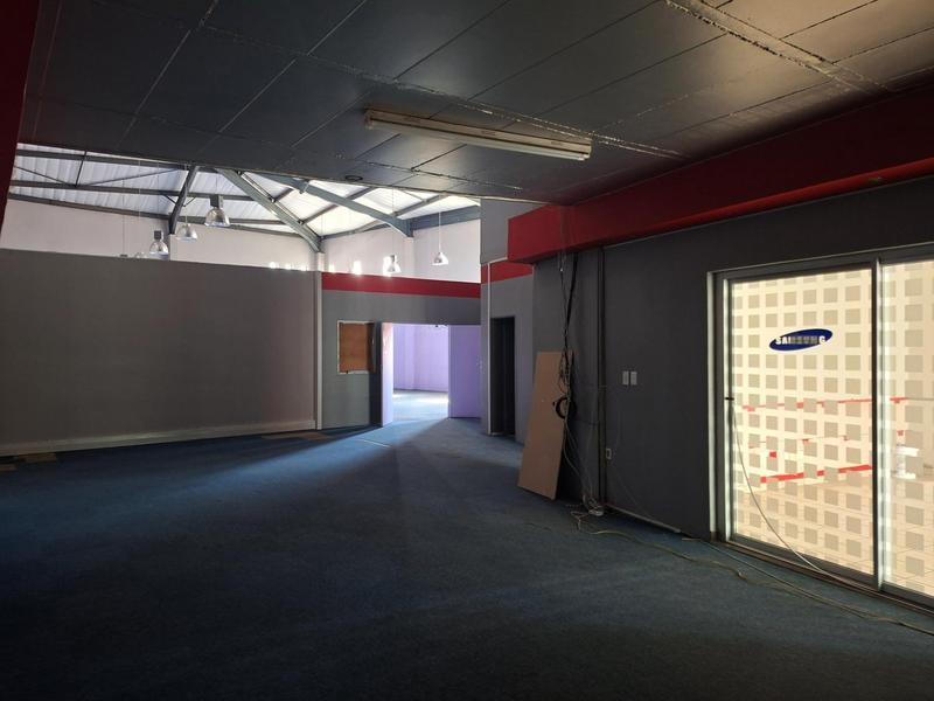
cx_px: 467
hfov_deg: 73.9
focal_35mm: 23
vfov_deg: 58.9
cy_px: 350
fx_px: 621
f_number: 1.8
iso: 400
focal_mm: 5.54
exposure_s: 1/25
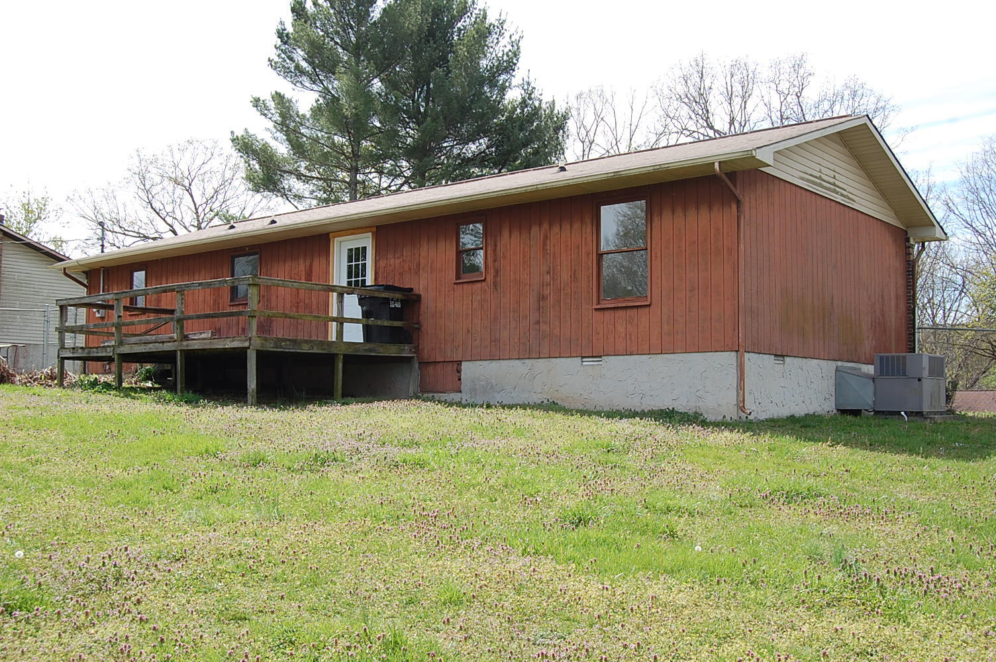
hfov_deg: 49.6
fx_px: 1078
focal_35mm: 39
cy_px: 331
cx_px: 498
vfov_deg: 34.1
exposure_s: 1/250
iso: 200
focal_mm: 26
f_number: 8
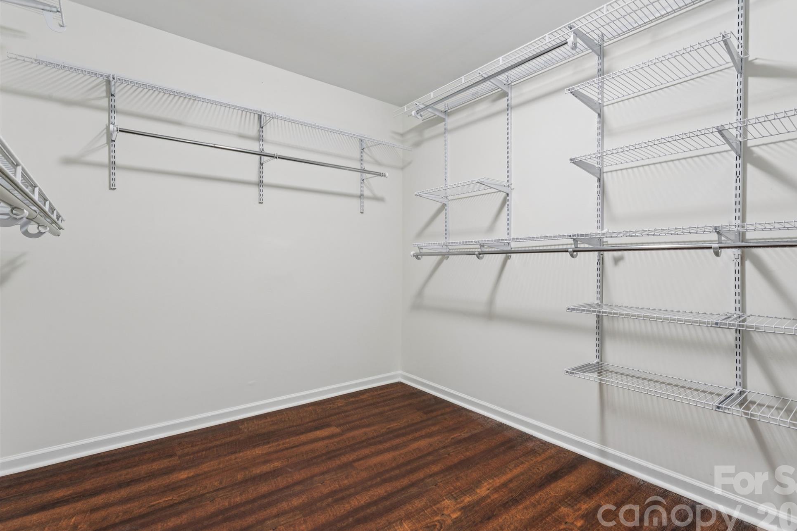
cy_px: 265
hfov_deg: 91.1
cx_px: 423
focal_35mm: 18
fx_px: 390
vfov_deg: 68.5
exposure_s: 1.3
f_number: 13
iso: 100
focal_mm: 16.6
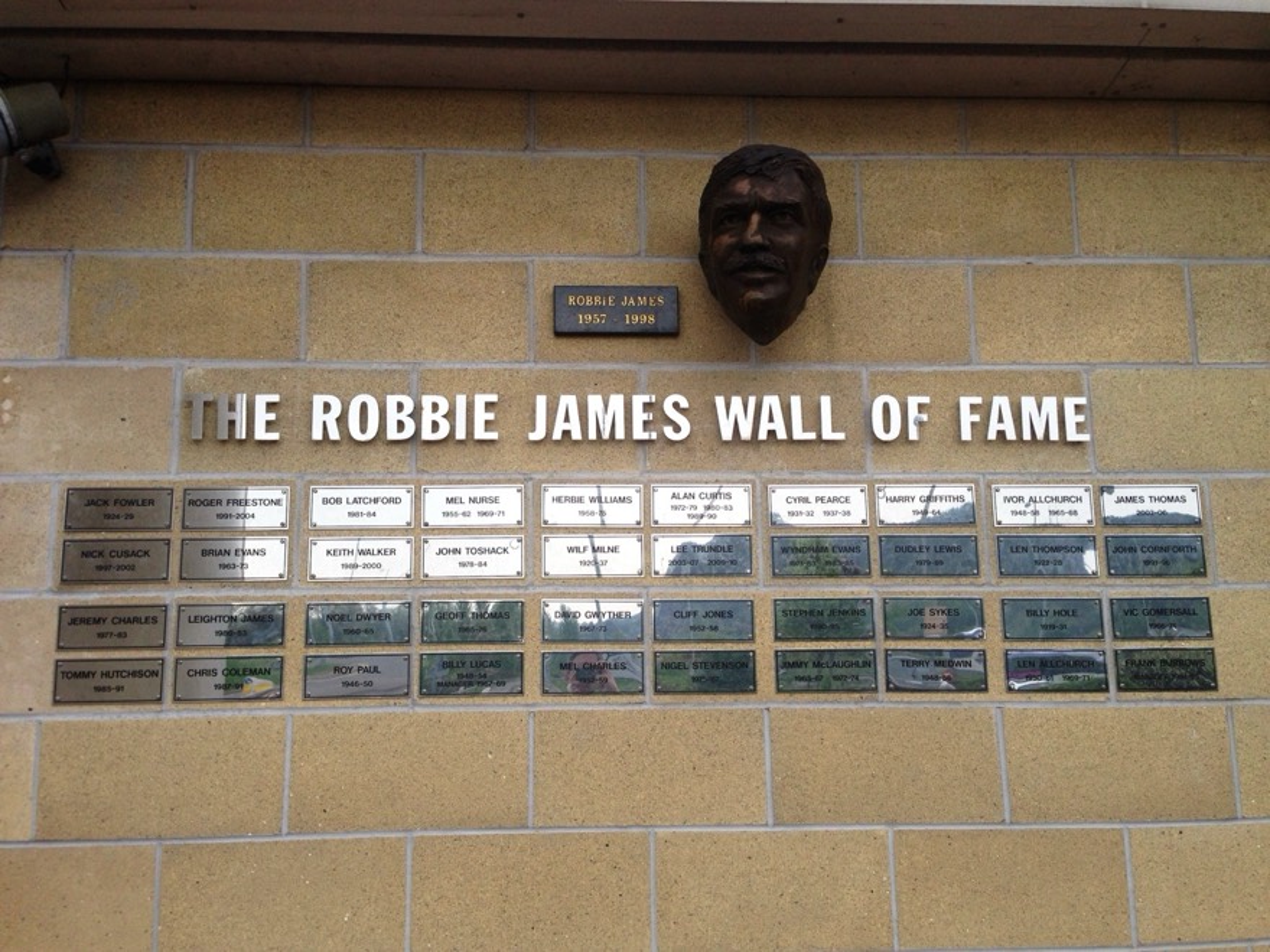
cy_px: 476
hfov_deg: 55.4
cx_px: 635
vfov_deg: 42.9
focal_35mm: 33
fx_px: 1211
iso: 50
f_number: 2.4
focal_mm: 4.12
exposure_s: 1/616
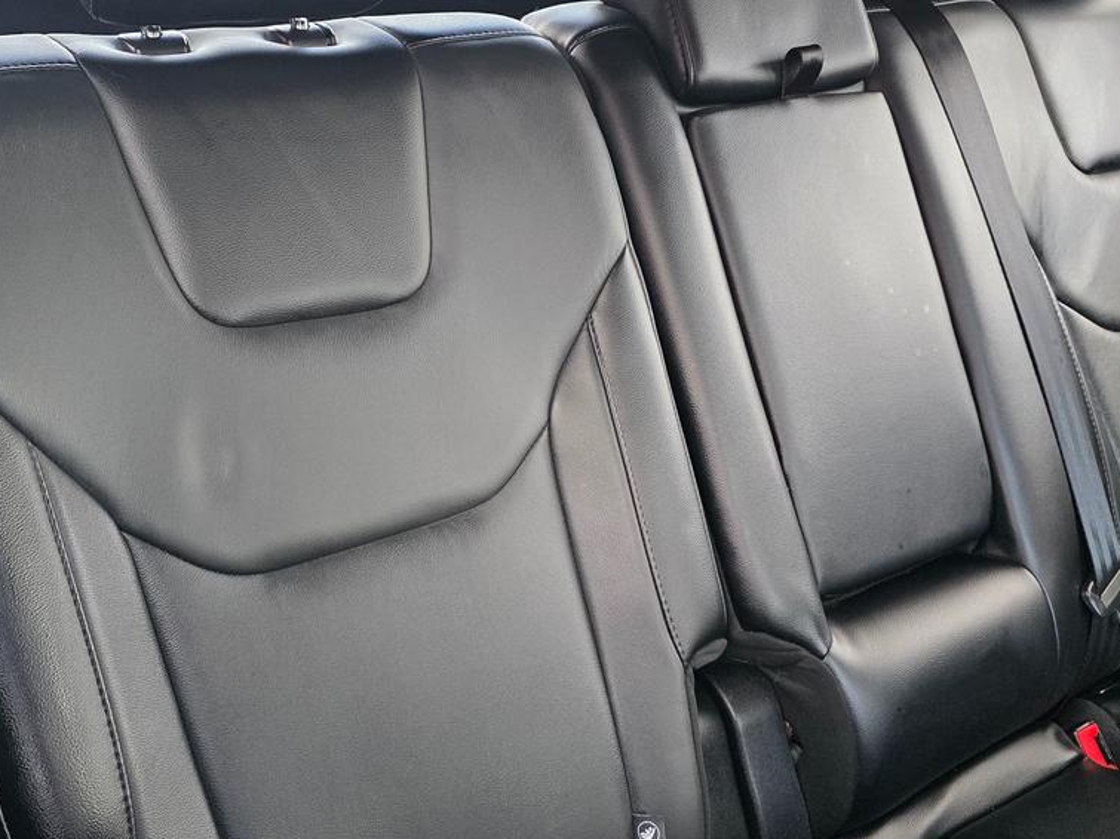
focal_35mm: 39
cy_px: 332
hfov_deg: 47.7
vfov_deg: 36.7
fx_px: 1262
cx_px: 466
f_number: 1.7
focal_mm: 6.3
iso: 250
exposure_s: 1/120
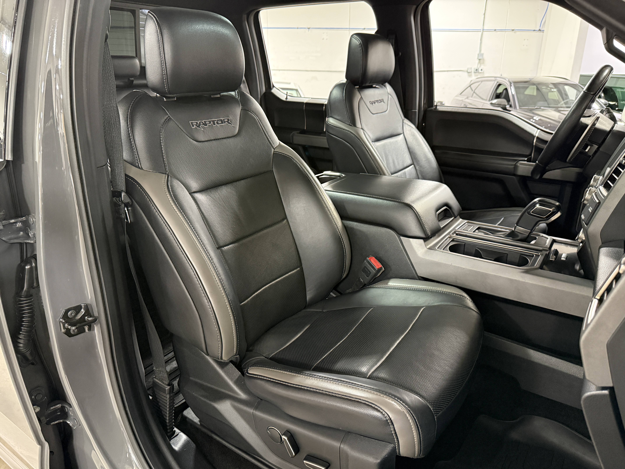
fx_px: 433
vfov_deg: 56.8
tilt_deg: -20.2
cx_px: 312
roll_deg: +0.6
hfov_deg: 71.6
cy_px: 234
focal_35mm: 24
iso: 800
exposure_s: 1/60
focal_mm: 6.76
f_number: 1.78
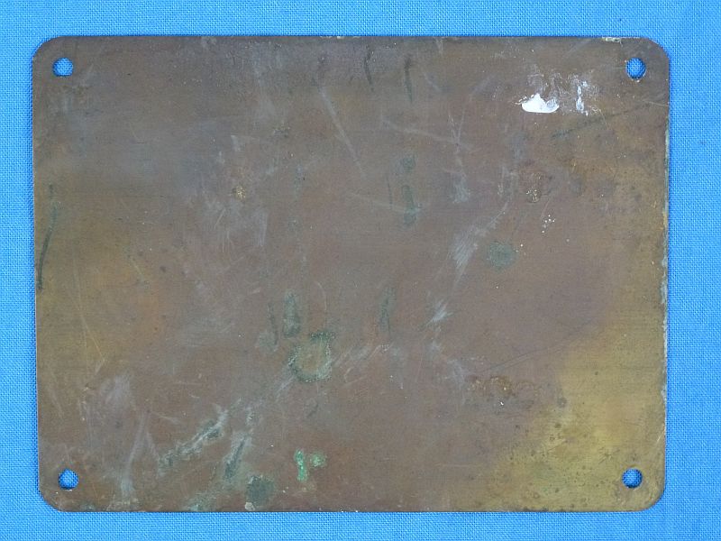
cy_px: 270
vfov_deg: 24.0
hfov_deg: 31.7
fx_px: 1271
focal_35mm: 61
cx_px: 360
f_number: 4.5
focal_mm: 10.9
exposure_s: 1/60
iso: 400
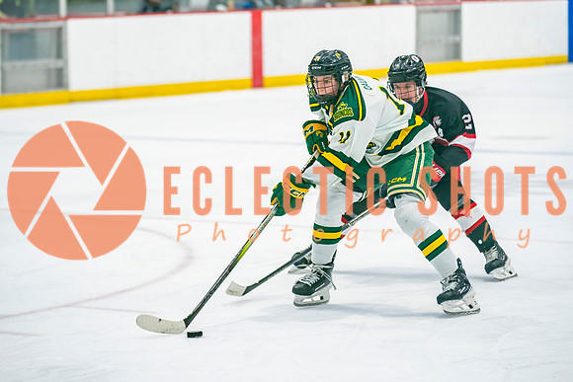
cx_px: 286
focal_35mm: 168
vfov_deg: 8.2
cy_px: 153
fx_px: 2679
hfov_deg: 12.2
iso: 400
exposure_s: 1/640
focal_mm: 130
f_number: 2.8
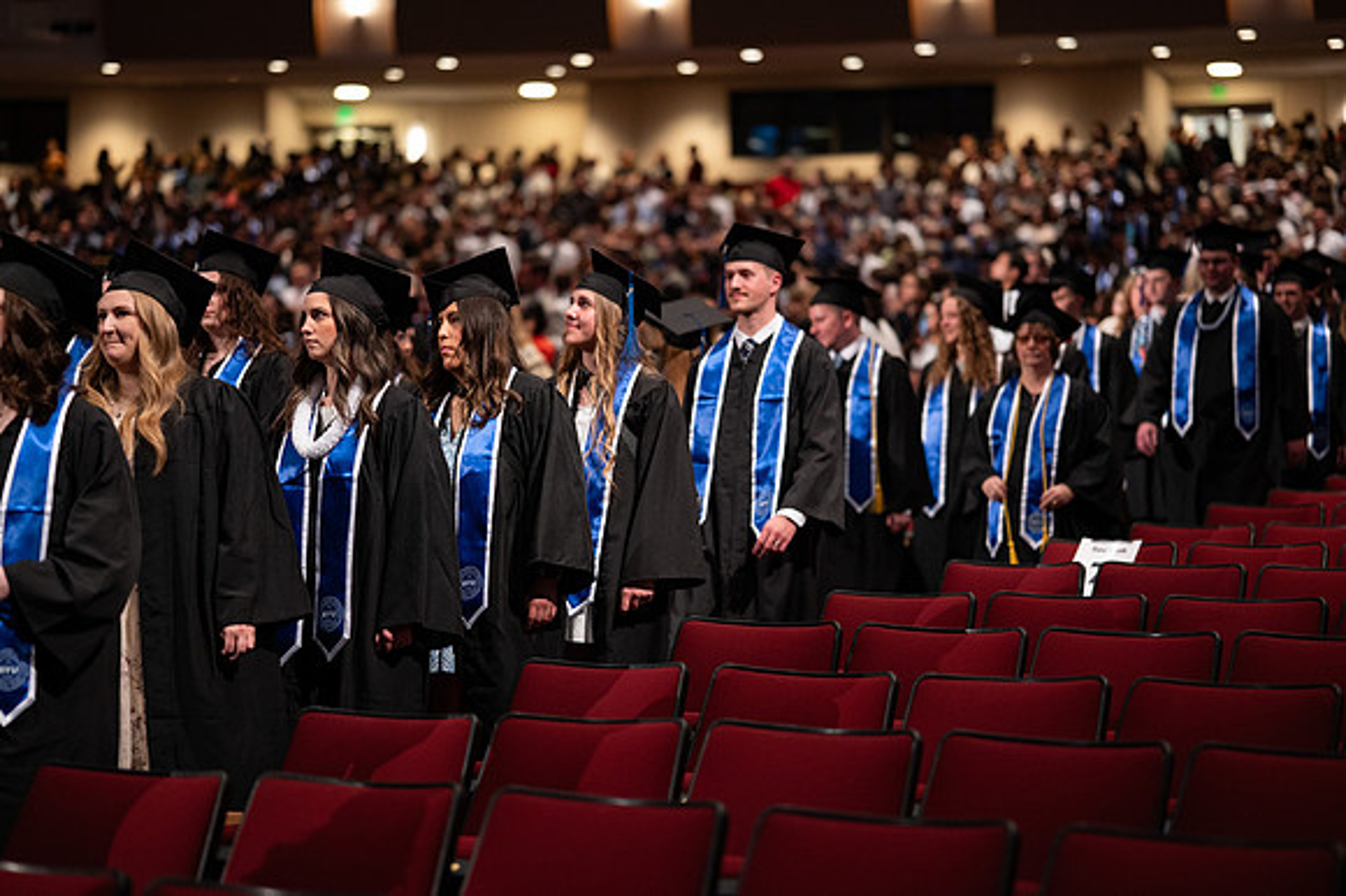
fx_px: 3176
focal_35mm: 85
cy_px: 448
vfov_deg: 16.1
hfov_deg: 23.9
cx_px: 673
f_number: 1.8
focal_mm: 85
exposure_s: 1/200
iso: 1250
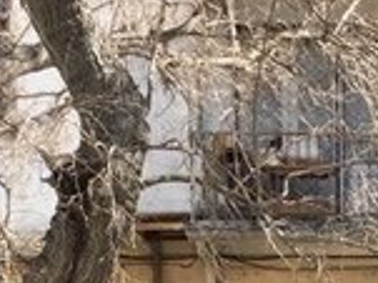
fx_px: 1386
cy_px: 567
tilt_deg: -5.8
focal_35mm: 127
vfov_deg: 10.7
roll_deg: -0.5
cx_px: 428
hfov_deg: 15.1
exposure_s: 1/399
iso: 32
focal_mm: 4.15
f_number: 2.2
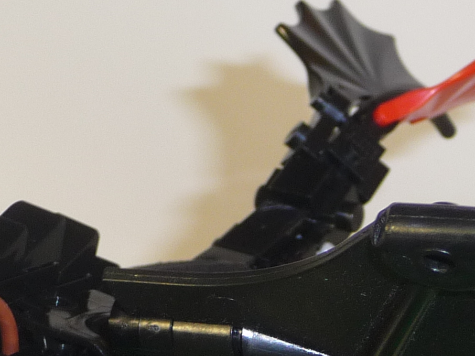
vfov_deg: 10.1
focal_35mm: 145
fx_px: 1989
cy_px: 393
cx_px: 82
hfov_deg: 13.5
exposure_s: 1/30
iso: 100
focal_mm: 6.3
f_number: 3.8
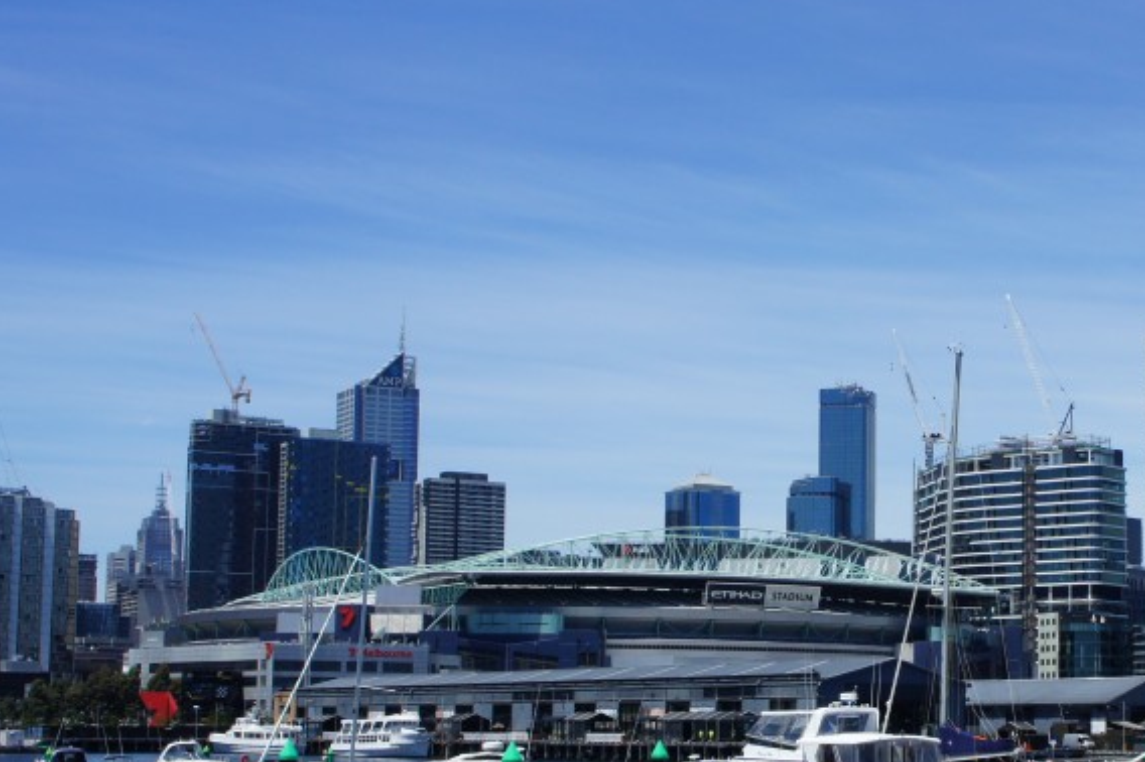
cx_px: 964
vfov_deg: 20.2
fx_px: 2130
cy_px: 506
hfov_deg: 29.2
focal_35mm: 67
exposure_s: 1/320
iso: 200
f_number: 11
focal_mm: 22
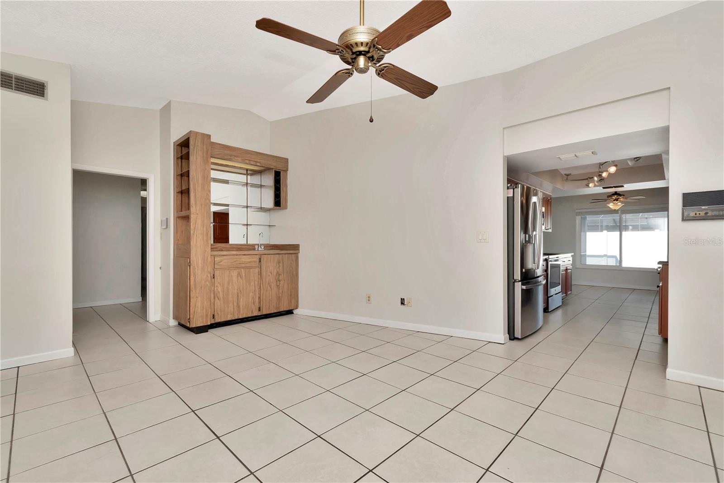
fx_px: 302
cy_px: 242
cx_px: 362
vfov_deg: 77.3
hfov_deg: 100.4
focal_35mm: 15
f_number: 10
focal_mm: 10
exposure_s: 1/200
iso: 500
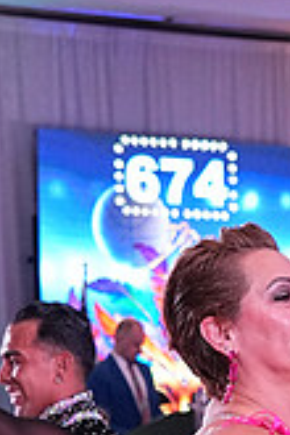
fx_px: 2839
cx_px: 457
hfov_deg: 5.8
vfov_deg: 8.5
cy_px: 725
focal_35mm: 235
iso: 3200
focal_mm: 45
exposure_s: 1/400
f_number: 4.5
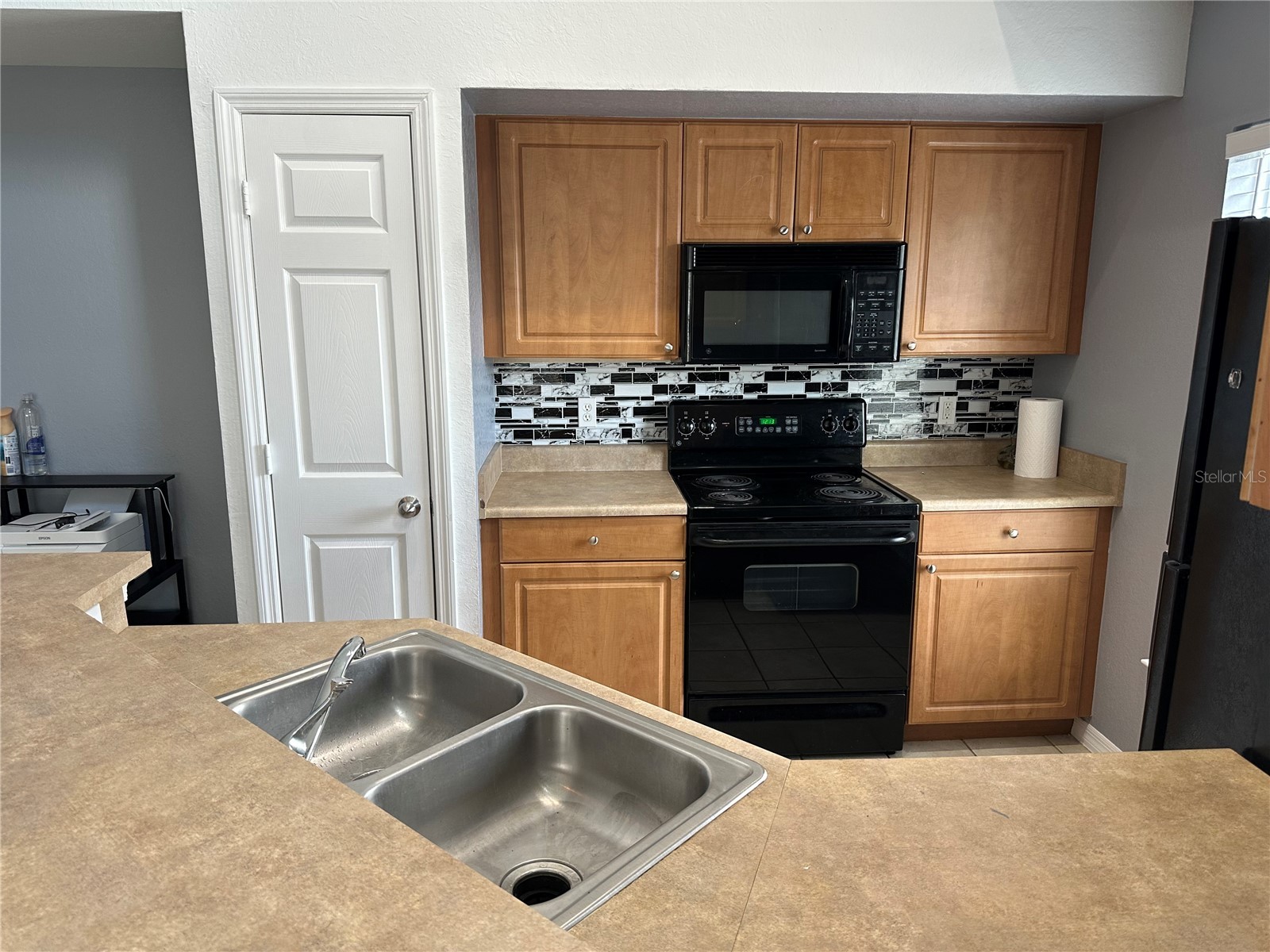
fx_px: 881
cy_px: 476
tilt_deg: -12.4
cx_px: 635
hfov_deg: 71.6
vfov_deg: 56.8
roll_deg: -0.3
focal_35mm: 24
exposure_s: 1/60
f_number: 1.78
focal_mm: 6.86
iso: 125
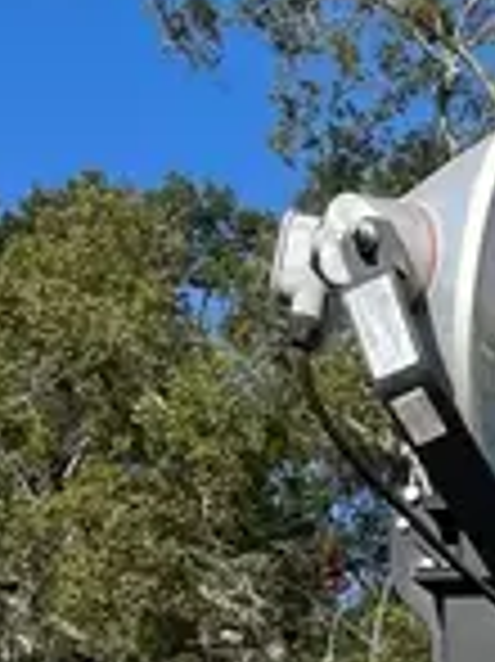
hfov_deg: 10.4
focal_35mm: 130
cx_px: 1017
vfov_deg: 12.4
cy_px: 1515
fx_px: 2482
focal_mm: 4.2
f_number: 1.6
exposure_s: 1/7813
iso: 50
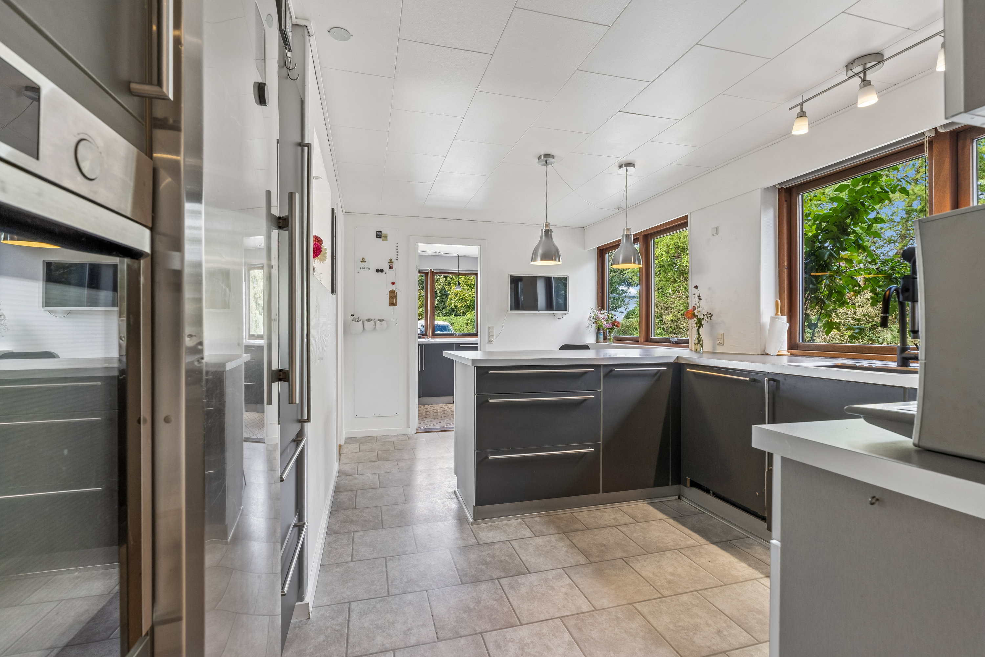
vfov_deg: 73.7
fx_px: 438
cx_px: 492
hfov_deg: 96.7
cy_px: 328
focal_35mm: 16
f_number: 10
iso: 200
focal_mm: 16
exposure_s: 1/10
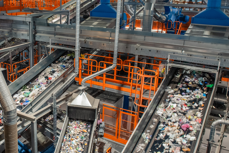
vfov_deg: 32.6
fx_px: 261
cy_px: 72
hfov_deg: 45.4
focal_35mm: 41
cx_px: 52
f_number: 5.6
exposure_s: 1/50
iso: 1600
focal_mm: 24
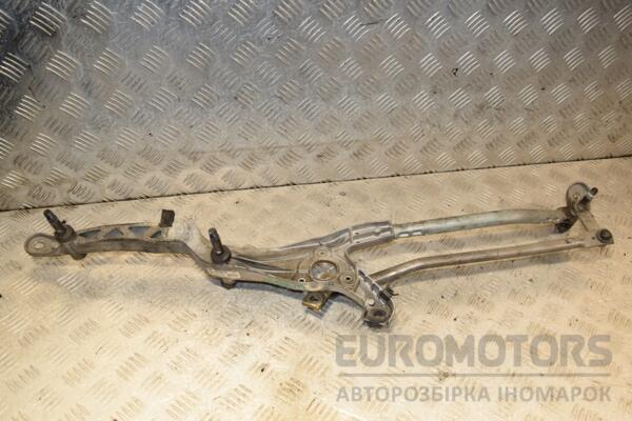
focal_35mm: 32
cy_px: 210
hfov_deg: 59.5
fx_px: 553
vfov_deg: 41.7
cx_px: 316
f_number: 6.3
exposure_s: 1/200
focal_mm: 21
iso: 800
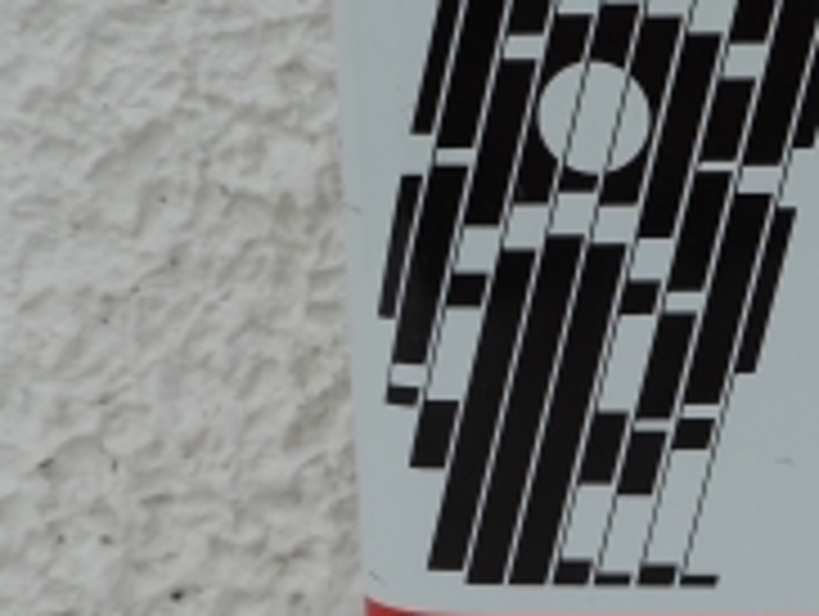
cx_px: 810
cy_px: 243
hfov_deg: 23.7
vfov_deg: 18.7
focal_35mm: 79
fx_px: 1872
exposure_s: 1/640
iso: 80
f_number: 3
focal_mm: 4.3
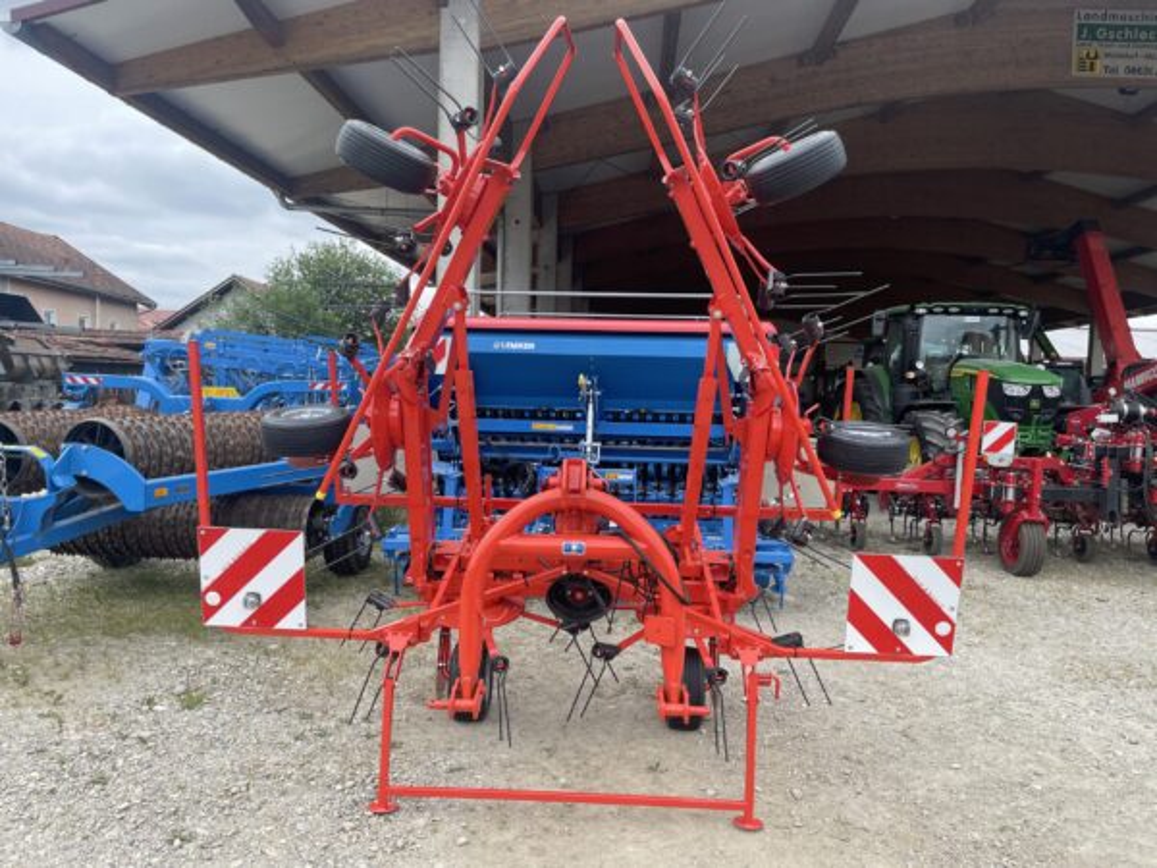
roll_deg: -2.2
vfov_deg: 53.1
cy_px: 434
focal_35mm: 26
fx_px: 869
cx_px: 578
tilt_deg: -2.4
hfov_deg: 67.3
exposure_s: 1/868
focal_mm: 4.2
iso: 32
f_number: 1.6
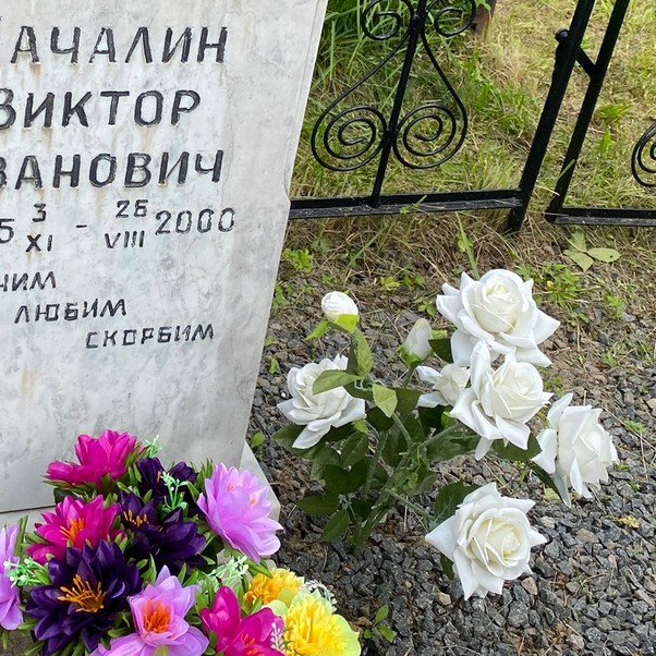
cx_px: 111
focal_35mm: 55
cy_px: 101
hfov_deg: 30.2
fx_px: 1179
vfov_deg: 30.1
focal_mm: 4.25
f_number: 1.8
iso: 32
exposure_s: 1/1543
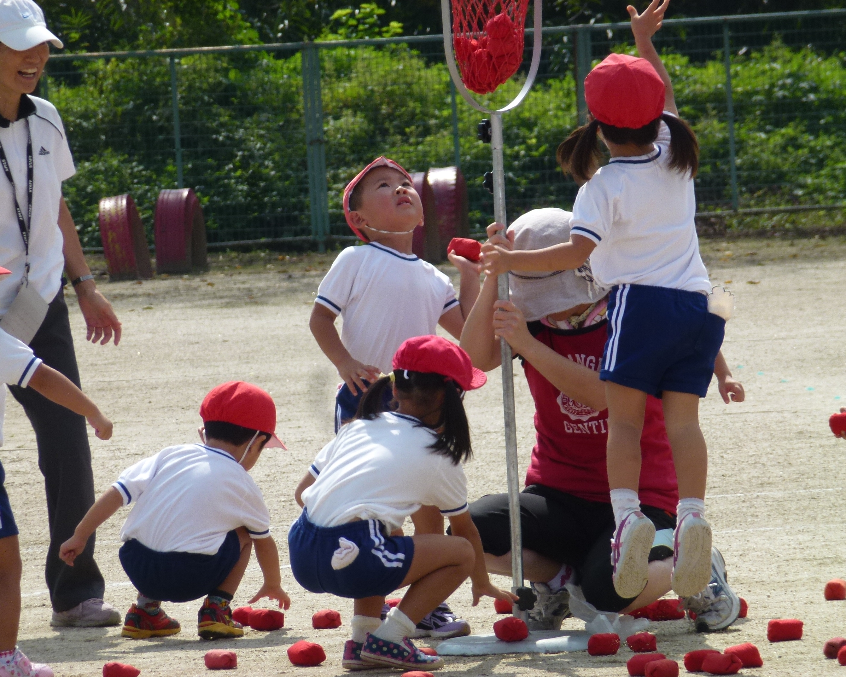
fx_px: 10040
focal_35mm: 401
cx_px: 395
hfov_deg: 4.8
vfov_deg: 3.9
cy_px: 339
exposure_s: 1/500
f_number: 5.9
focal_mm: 68.8
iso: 100
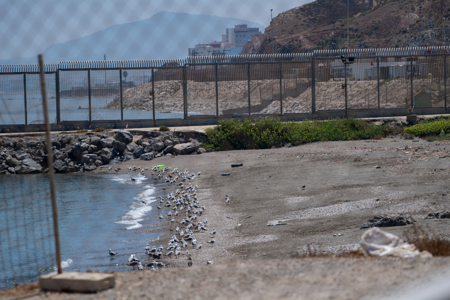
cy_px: 150
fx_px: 3625
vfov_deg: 4.7
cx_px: 225
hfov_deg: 7.1
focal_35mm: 290
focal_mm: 290
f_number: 5.6
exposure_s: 1/800
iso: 160
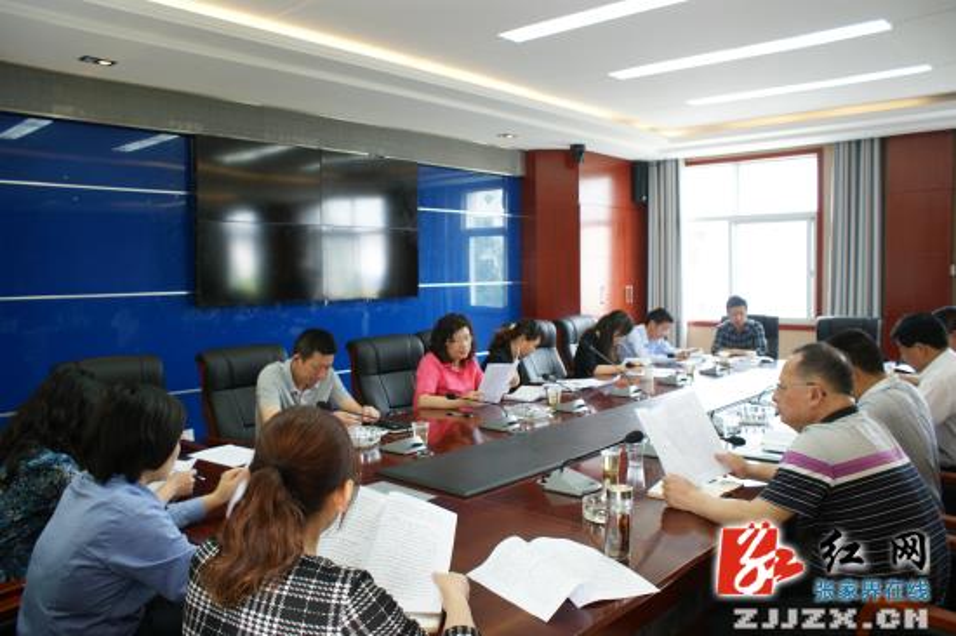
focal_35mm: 27
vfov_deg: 47.9
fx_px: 717
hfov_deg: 67.4
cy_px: 318
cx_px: 478
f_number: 3.5
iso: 200
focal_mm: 18
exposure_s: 1/30
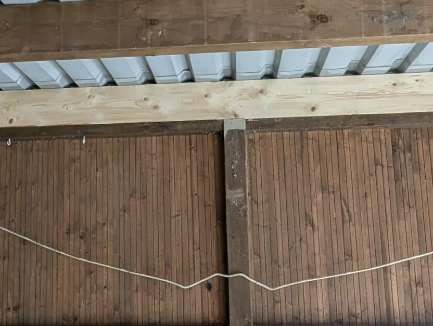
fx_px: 501
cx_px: 185
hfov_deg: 46.6
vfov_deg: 36.0
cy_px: 173
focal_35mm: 40
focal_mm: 1.95
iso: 55
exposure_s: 1/343
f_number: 2.2
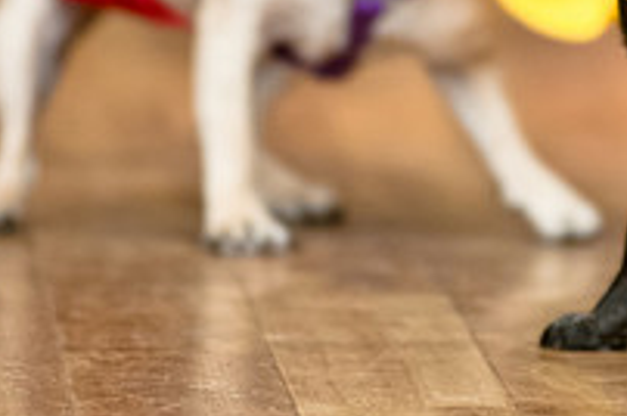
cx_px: 435
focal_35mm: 860
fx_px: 14954
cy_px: -88
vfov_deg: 1.6
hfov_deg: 2.4
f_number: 2.8
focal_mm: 200
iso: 200
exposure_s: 1/200
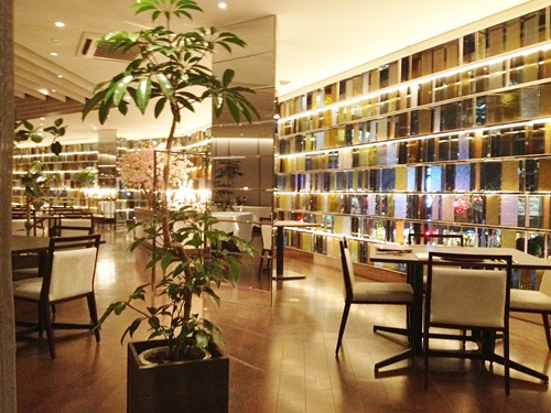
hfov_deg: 52.6
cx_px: 276
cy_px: 206
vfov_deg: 40.7
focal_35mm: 35
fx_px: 557
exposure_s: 1/17
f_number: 2.4
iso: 400
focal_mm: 4.28
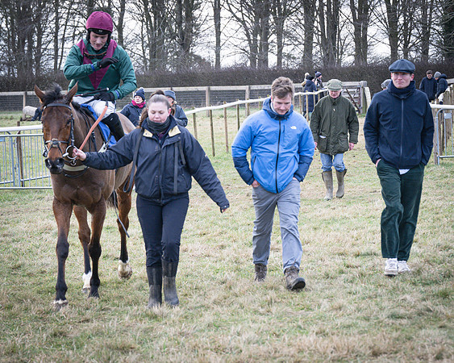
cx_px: 256
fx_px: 2164
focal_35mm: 161
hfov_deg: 12.0
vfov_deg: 9.6
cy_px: 189
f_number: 4.5
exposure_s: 1/640
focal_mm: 77
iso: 400
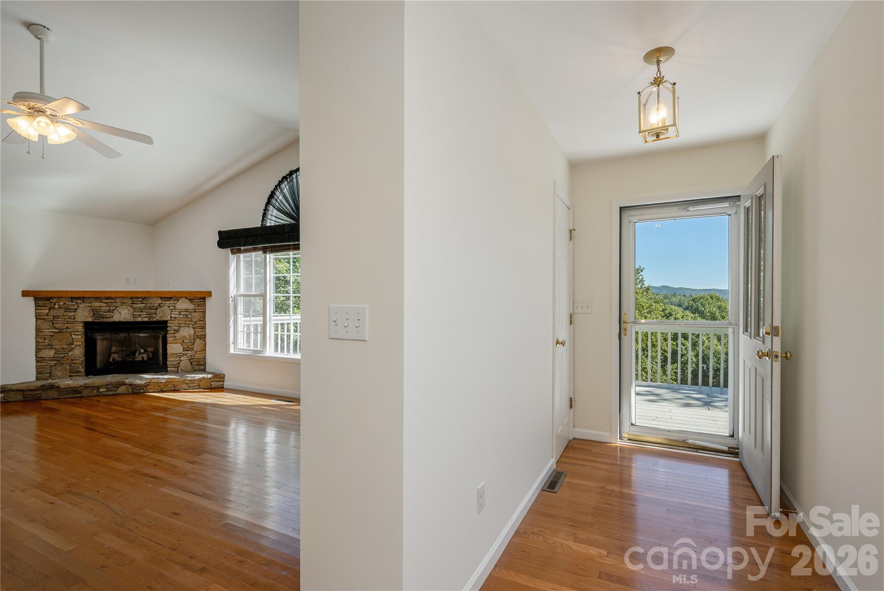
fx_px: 381
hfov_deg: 98.5
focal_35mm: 16
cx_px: 442
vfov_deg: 75.6
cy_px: 296
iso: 320
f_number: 7.1
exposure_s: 1/200
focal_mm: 15.5
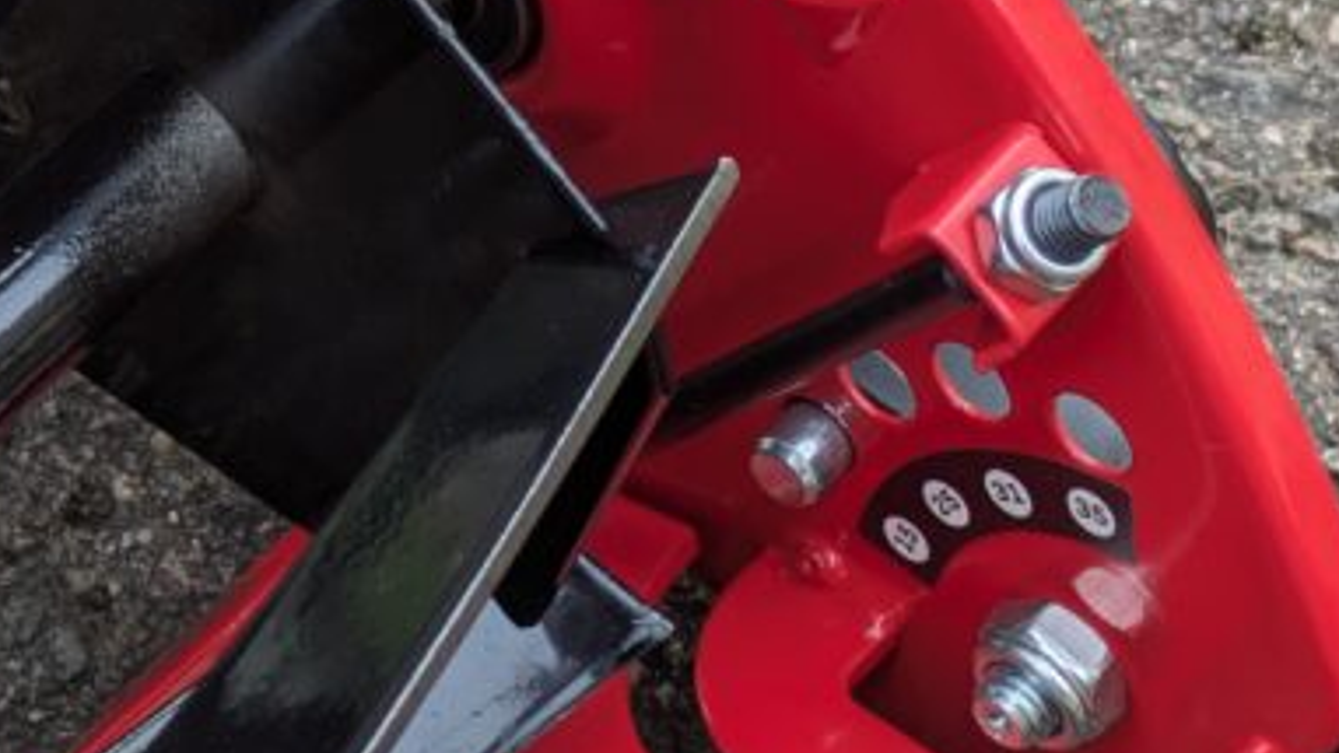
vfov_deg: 8.1
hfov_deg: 14.4
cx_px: 571
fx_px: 5291
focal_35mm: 149
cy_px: 9
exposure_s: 1/567
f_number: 1.89
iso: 44
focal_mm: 5.43
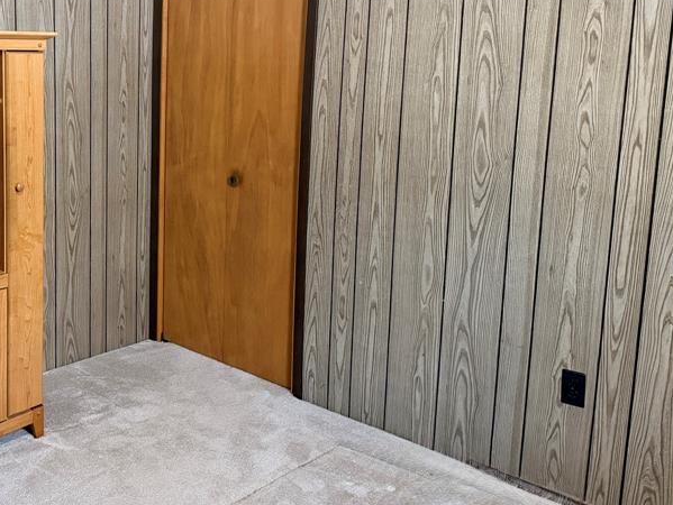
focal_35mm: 41
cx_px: 108
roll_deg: -0.1
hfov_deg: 43.0
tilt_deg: -9.1
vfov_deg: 34.9
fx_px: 798
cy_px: 182
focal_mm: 6.76
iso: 640
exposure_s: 1/60
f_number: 1.78
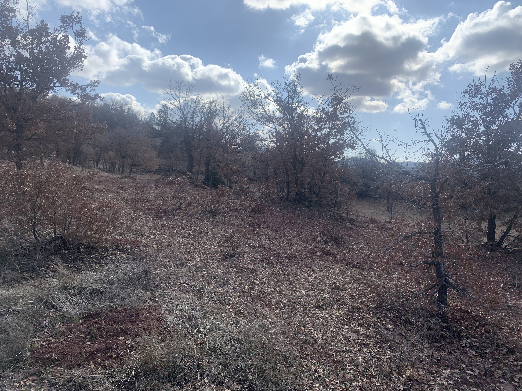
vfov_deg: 53.1
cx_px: 261
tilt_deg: -2.6
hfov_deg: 67.3
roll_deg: -0.2
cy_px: 196
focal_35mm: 26
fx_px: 392
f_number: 1.8
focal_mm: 4.25
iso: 25
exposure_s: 1/3086
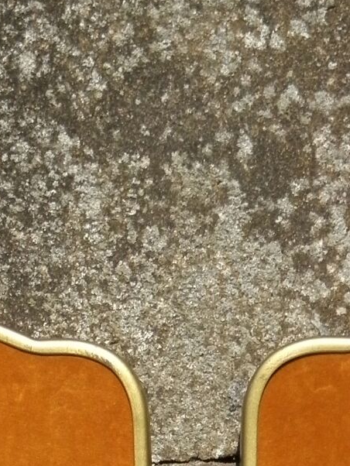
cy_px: 783
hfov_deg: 9.7
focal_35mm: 153
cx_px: 214
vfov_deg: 12.1
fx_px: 2061
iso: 125
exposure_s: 1/320
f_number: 7.4
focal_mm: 6.4
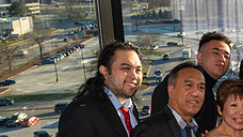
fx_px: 515
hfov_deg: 24.9
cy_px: 126
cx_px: 261
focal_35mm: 80
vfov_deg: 14.9
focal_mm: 30
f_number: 5.6
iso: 1000
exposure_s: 1/800
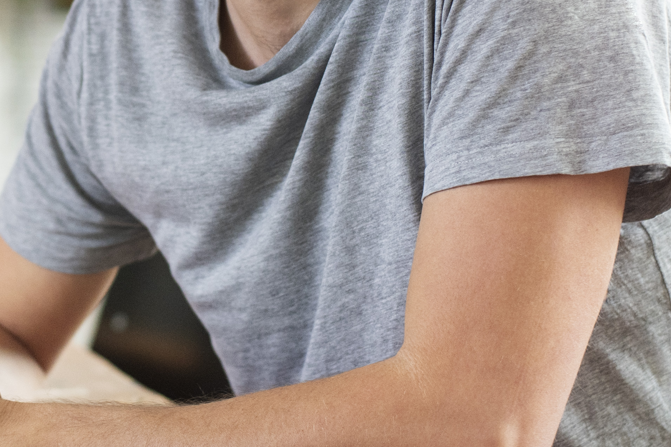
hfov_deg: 13.1
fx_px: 2890
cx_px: 29
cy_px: -54
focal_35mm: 155
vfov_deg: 8.8
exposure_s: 1/200
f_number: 2.8
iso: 500
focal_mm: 50
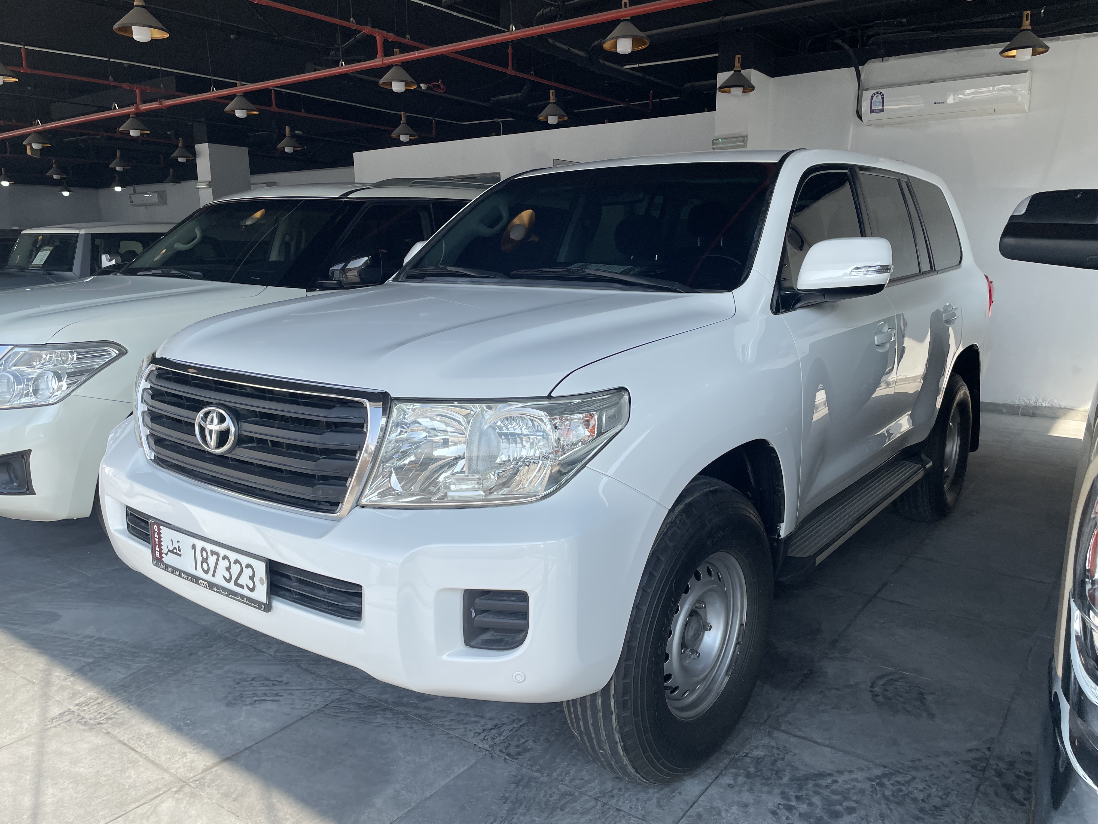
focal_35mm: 26
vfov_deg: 53.1
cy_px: 412
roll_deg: +0.7
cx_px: 549
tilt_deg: -12.0
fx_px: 825
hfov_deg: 67.3
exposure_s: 1/1335
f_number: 1.6
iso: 32
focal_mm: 4.2
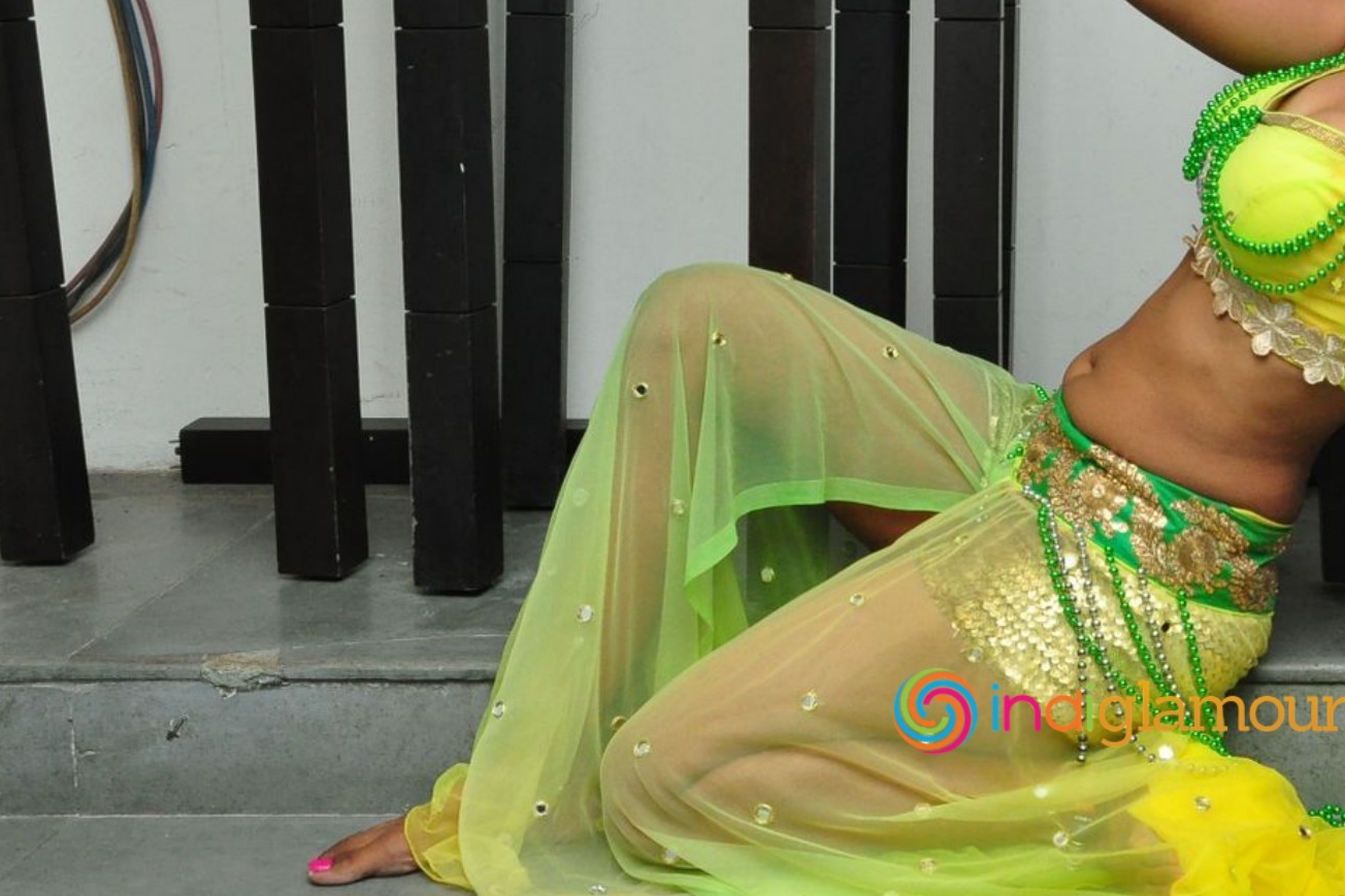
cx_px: 1120
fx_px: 2423
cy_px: 248
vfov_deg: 20.8
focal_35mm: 65
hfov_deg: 30.1
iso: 1600
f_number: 10
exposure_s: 1/125
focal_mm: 25
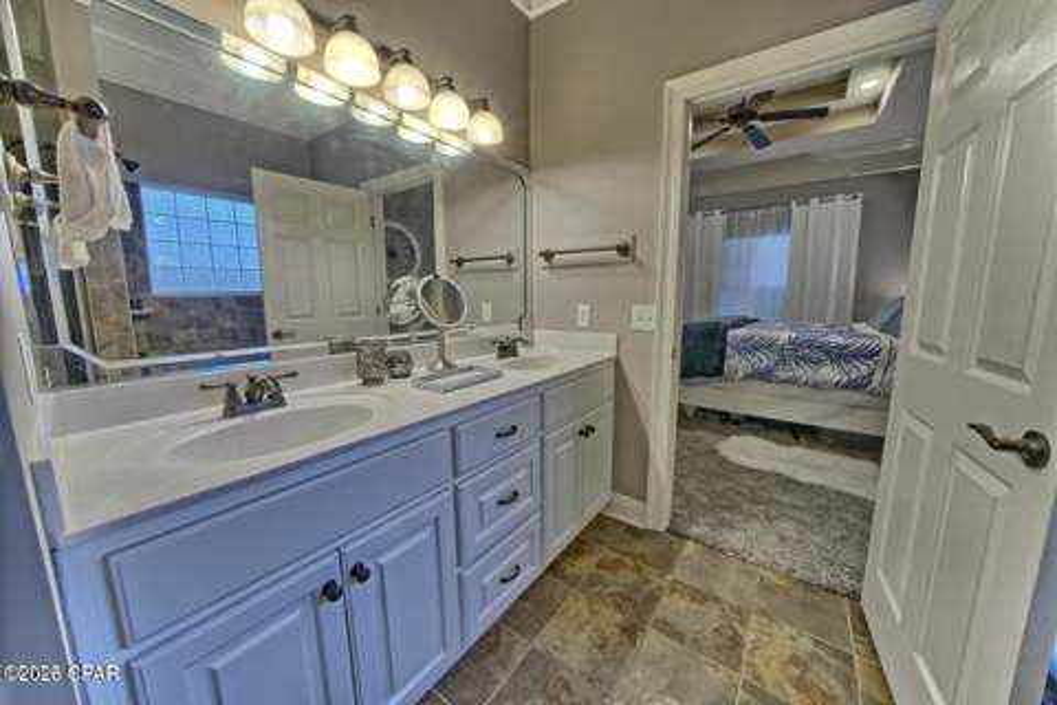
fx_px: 352
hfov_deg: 112.6
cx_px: 528
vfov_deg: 90.0
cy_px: 352
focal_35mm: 12
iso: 200
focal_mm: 12
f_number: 16
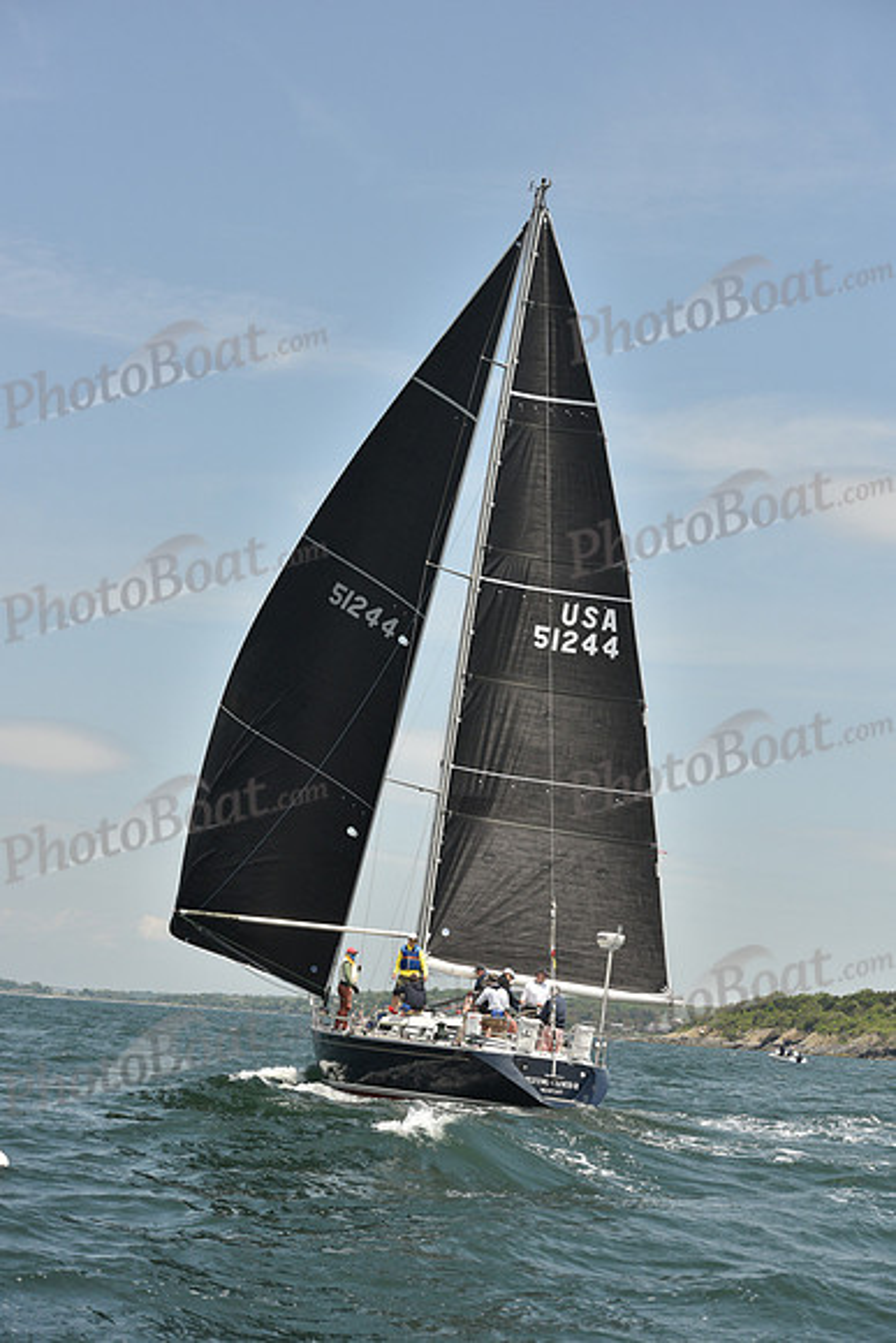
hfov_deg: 19.5
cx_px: 448
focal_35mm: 70
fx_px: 2612
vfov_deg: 28.8
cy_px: 672
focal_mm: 70
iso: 400
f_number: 8
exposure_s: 1/1600
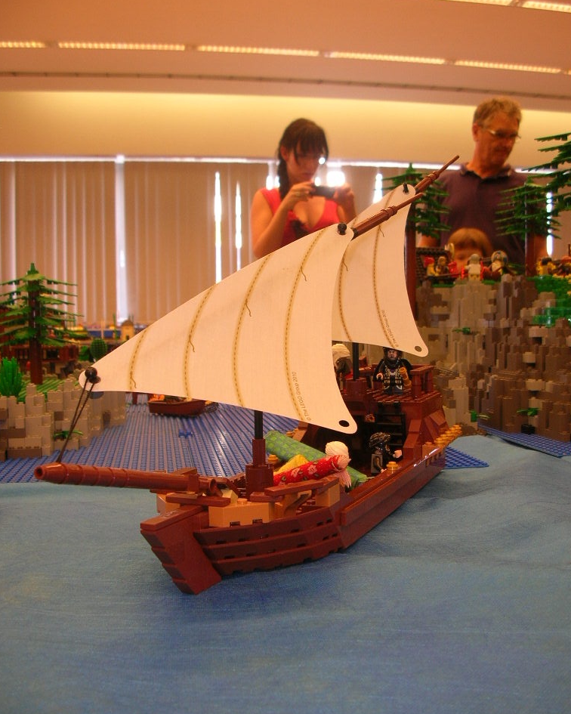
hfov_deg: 40.1
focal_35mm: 37
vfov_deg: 49.1
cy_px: 358
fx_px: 782
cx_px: 286
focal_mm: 5.8
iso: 50
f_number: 2.8
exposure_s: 1/14
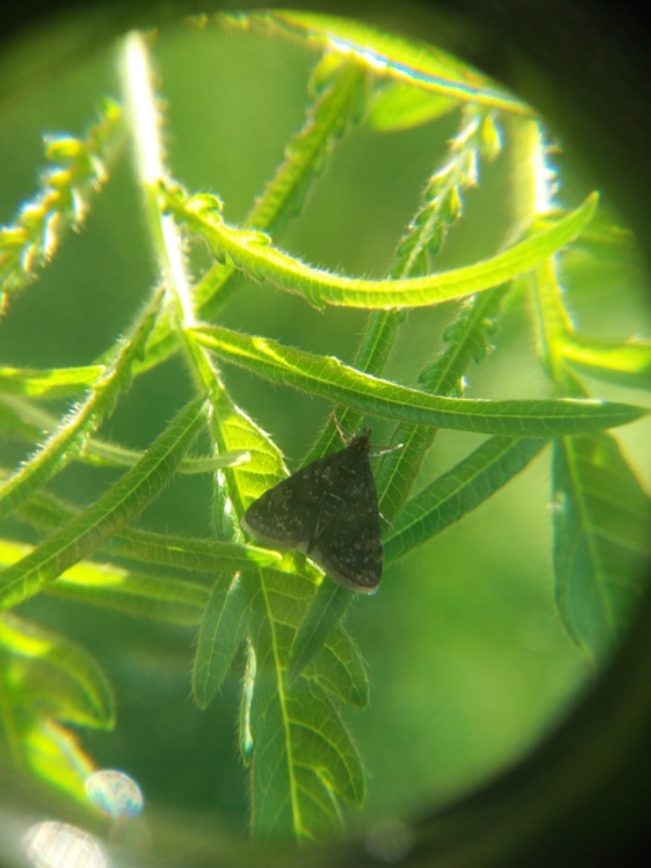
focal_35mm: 28
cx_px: 326
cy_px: 434
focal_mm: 3.7
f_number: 1.9
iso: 64
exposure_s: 1/132
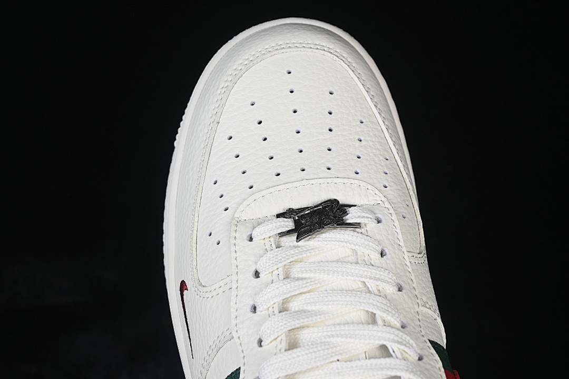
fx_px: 1185
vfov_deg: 18.2
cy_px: 190
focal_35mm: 75
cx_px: 284
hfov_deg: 27.0
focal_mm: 50
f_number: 7.1
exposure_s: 1/80
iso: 160
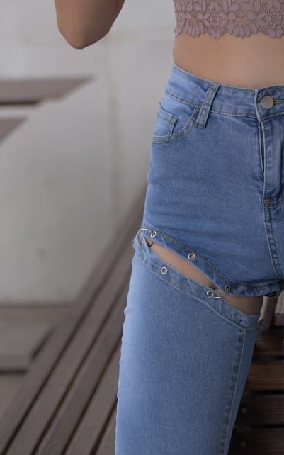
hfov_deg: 6.5
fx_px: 2478
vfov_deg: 10.4
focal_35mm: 200
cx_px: 298
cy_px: -51
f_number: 3.2
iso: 800
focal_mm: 70
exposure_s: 1/400
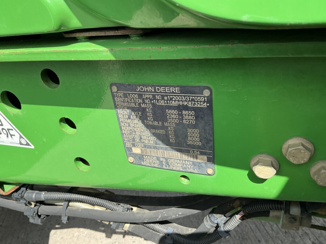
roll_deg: +7.2
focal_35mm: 28
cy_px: 122
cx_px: 163
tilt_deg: -31.4
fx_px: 264
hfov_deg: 63.4
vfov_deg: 49.7
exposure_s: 1/486
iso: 25
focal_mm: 3
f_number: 1.8
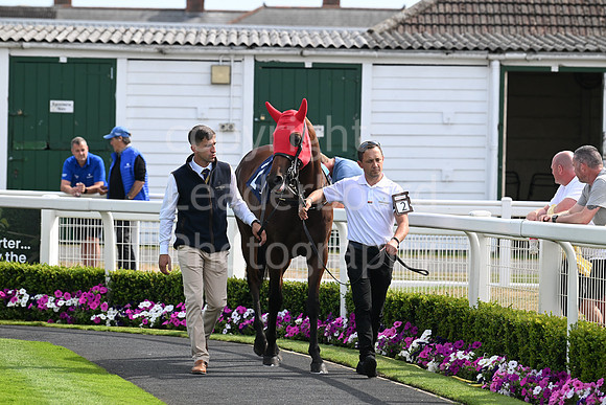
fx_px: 3367
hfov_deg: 10.3
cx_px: 303
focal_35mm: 200
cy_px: 202
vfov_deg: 6.9
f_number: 5.6
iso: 400
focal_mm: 200
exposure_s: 1/1250
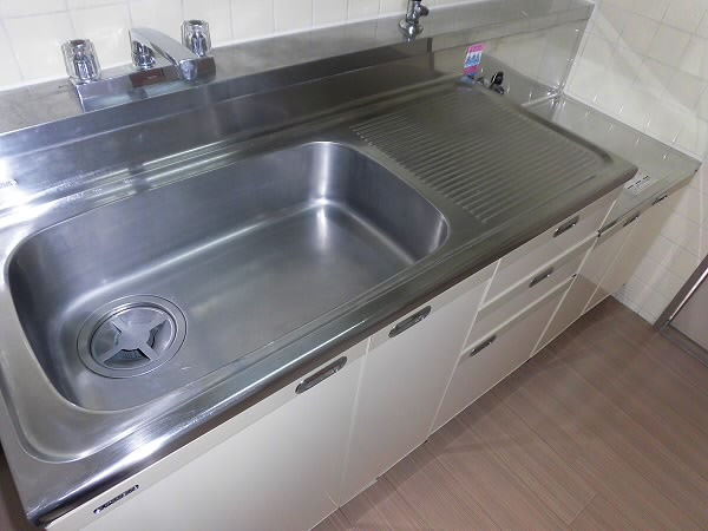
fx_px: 491
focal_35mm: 24
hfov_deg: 71.6
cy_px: 266
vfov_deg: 56.8
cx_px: 354
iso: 100
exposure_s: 1/40
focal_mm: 4.3
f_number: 3.1
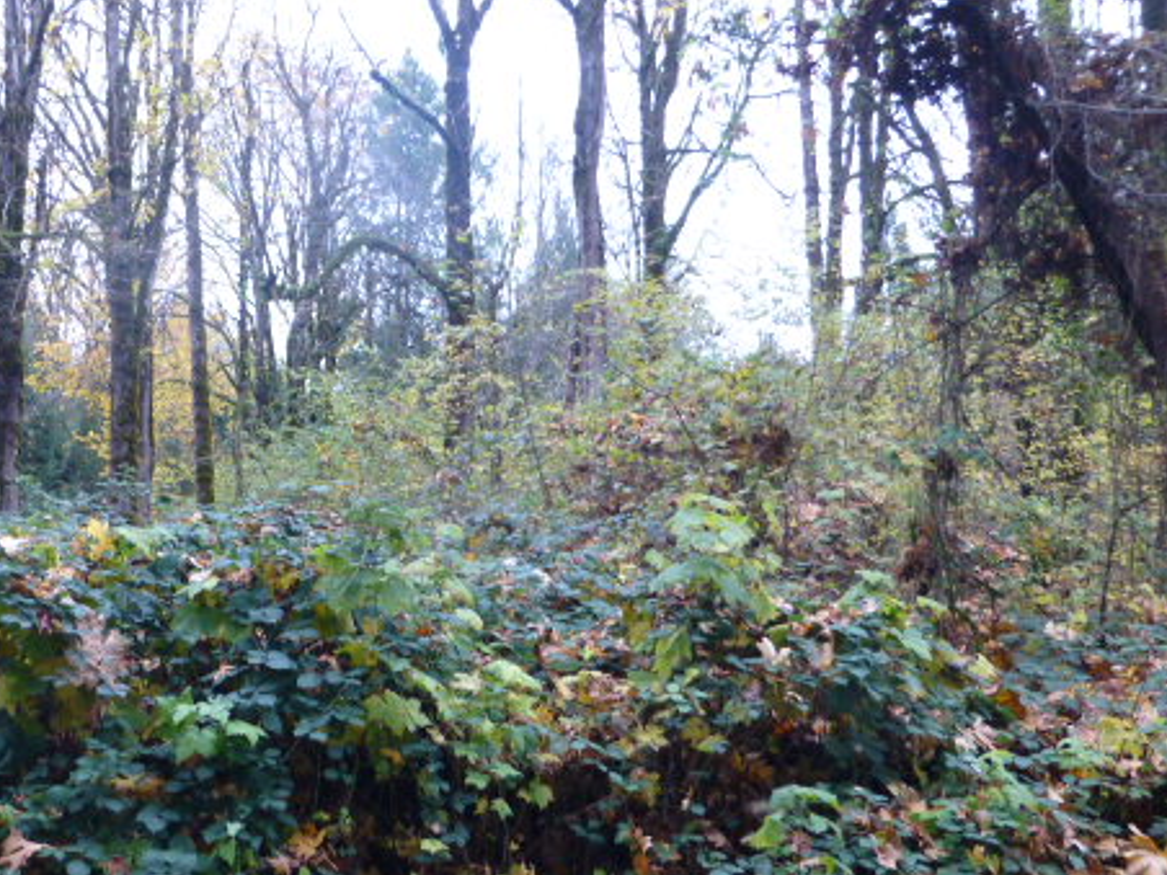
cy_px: 485
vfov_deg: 41.7
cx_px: 400
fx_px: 1146
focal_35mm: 34
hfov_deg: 53.0
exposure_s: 1/60
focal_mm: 4.3
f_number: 3.3
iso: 250
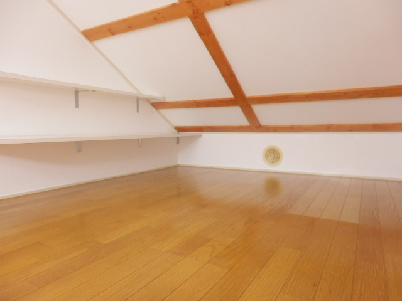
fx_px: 279
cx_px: 201
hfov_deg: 71.6
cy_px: 150
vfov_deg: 56.8
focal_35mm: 24
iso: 640
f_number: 3
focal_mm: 4.2
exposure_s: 1/30
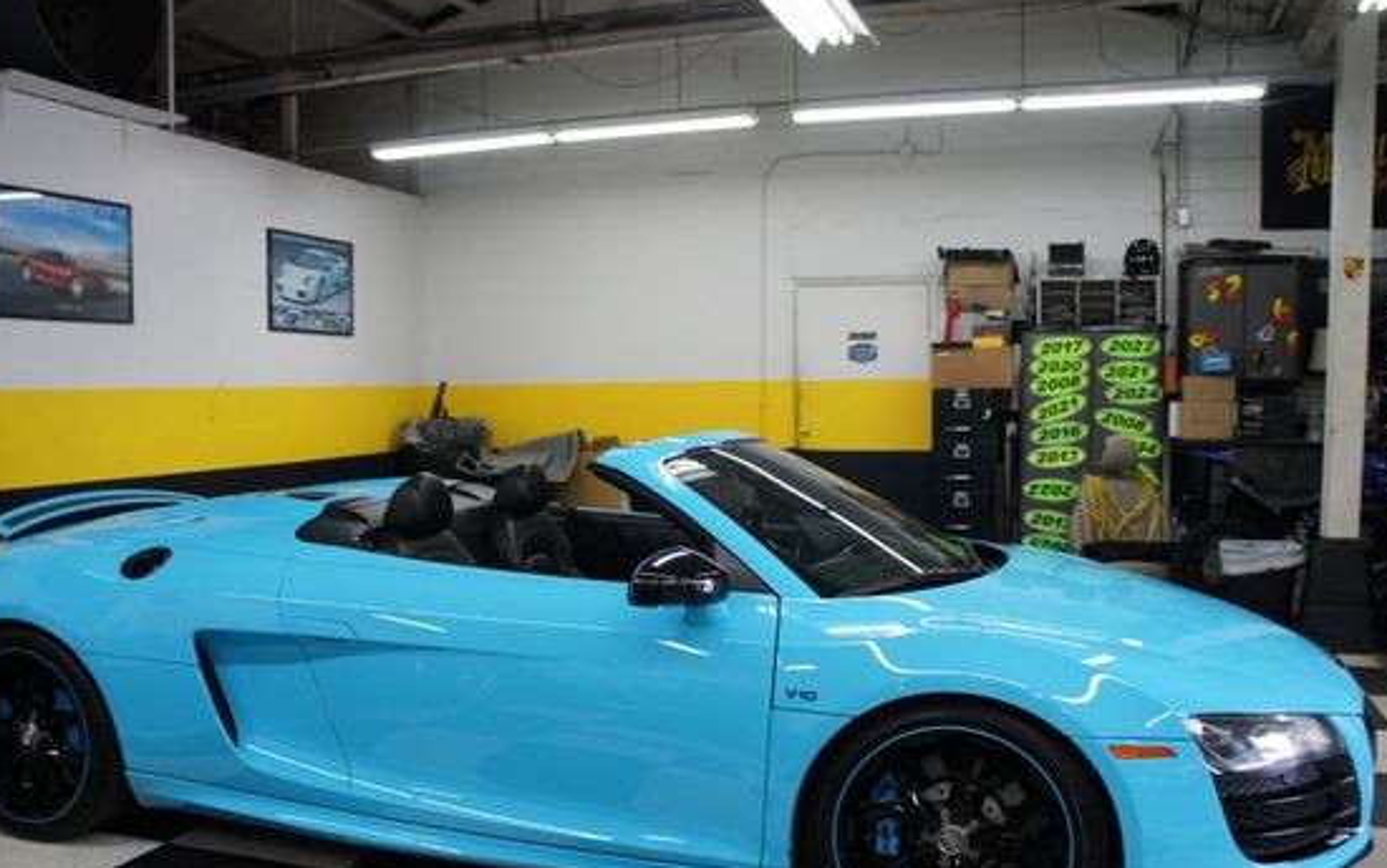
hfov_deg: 59.6
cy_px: 530
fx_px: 1210
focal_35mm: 32
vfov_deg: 39.2
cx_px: 658
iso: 200
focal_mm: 18
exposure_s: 1/40
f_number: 4
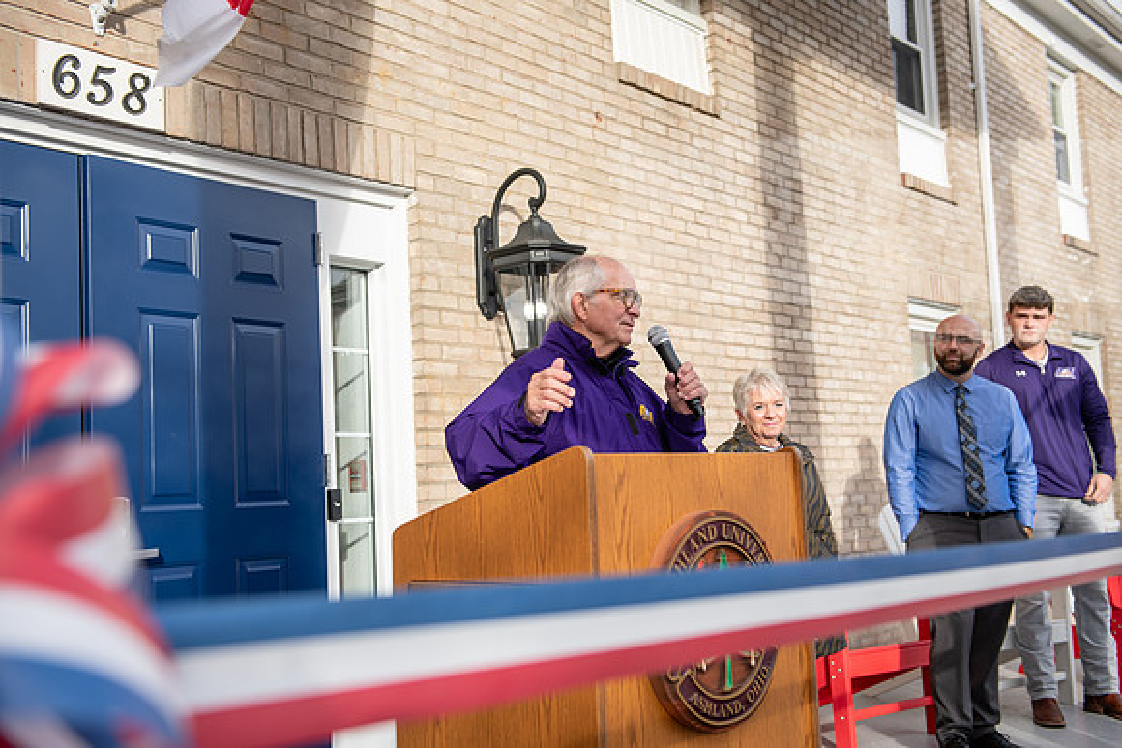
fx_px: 1247
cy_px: 374
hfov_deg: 48.4
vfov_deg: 33.4
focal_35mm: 40
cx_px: 561
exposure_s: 1/400
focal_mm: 40
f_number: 3.5
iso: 200
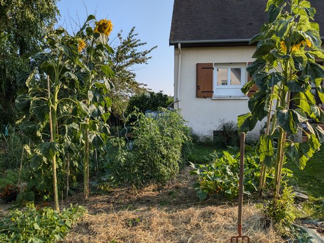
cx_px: 162
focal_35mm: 27
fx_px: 253
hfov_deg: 65.3
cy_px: 122
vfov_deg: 51.4
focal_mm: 4.38
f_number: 1.73
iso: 51
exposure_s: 1/1949
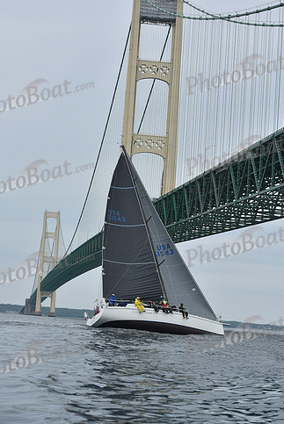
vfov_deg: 22.6
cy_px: 212
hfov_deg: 15.2
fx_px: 1063
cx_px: 140
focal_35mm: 90
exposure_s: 1/800
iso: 250
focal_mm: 75
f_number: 8
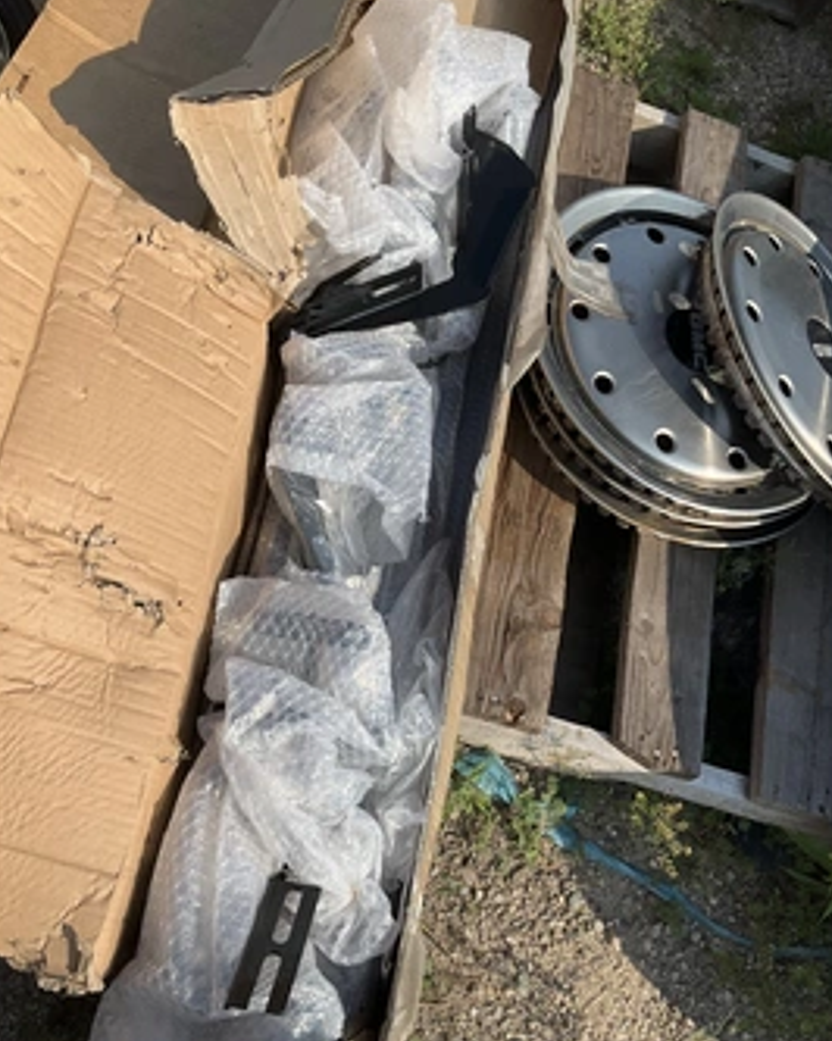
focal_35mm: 34
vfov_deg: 52.7
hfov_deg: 43.3
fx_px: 1047
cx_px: 372
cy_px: 588
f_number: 1.8
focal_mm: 3
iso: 25
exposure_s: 1/2320
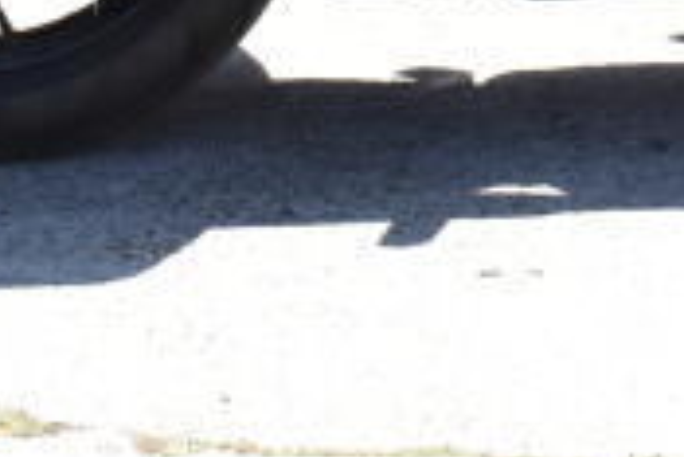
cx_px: 637
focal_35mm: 212
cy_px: -566
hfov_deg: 9.6
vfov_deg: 6.2
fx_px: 4037
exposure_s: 1/250
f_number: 7.1
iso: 200
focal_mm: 31
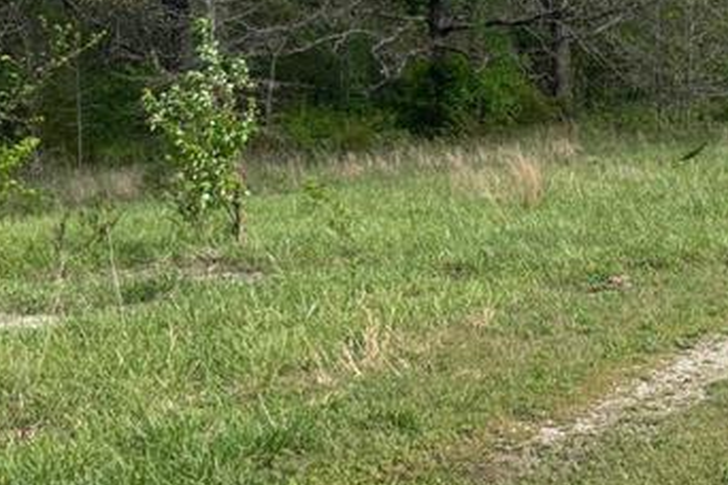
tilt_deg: -1.2
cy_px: 155
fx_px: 1638
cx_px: 586
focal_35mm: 81
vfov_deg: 16.8
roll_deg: +0.8
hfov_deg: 24.6
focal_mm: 4.2
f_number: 1.6
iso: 32
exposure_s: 1/3040
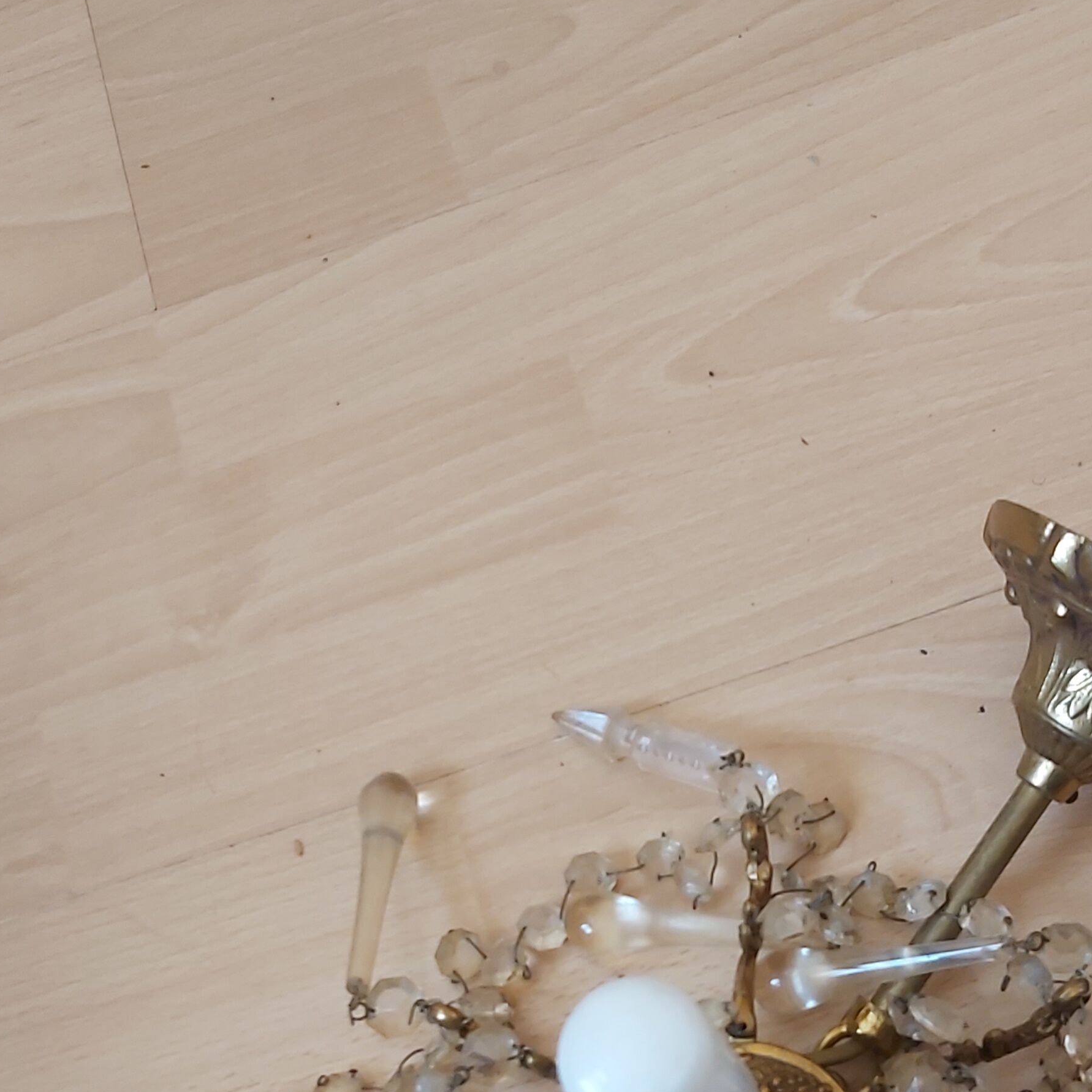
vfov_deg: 31.9
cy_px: 883
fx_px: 1856
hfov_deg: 32.6
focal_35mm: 52
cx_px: 695
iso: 160
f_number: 1.7
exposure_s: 1/50
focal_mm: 3.92
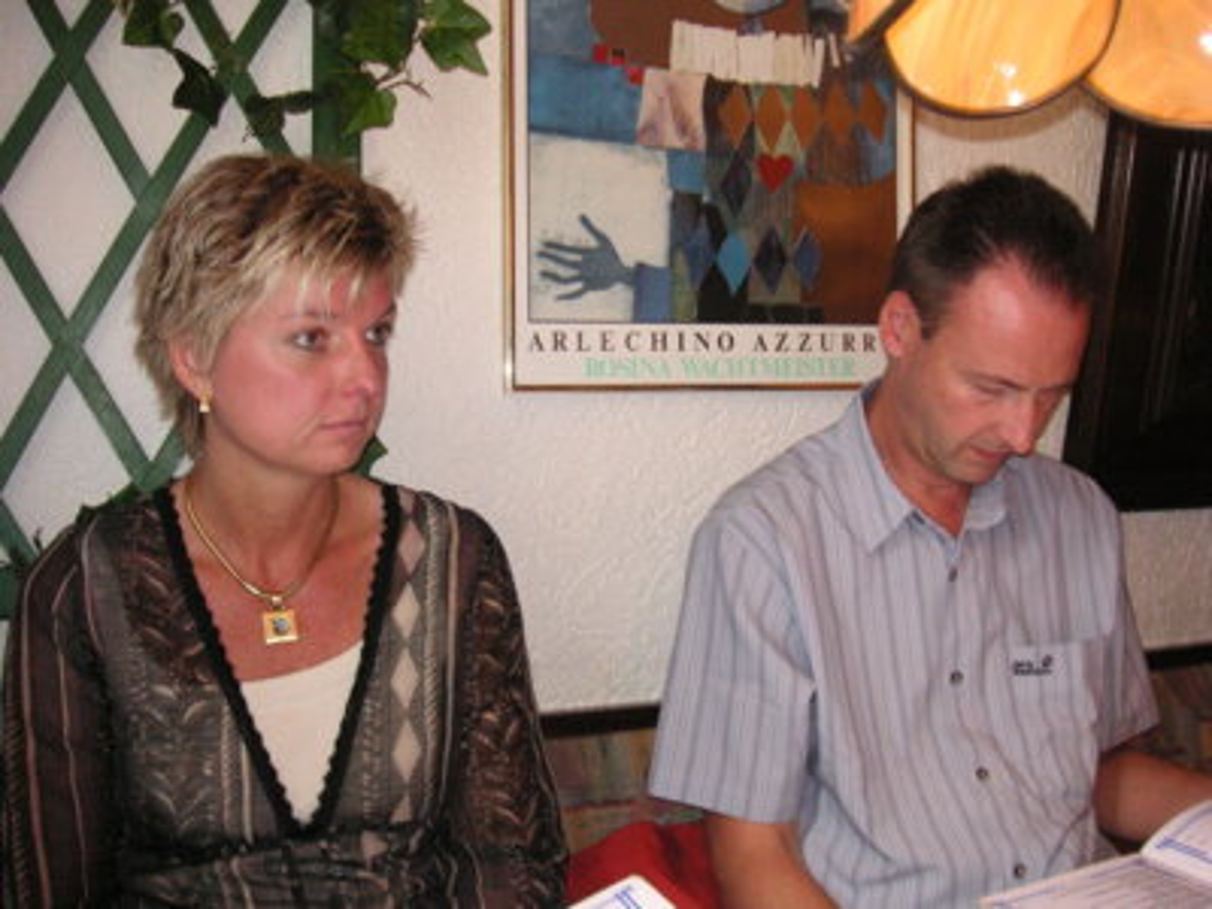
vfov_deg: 38.7
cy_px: 454
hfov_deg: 50.1
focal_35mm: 37
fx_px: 1295
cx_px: 606
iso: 160
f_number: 2.8
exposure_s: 1/45
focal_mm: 6.1
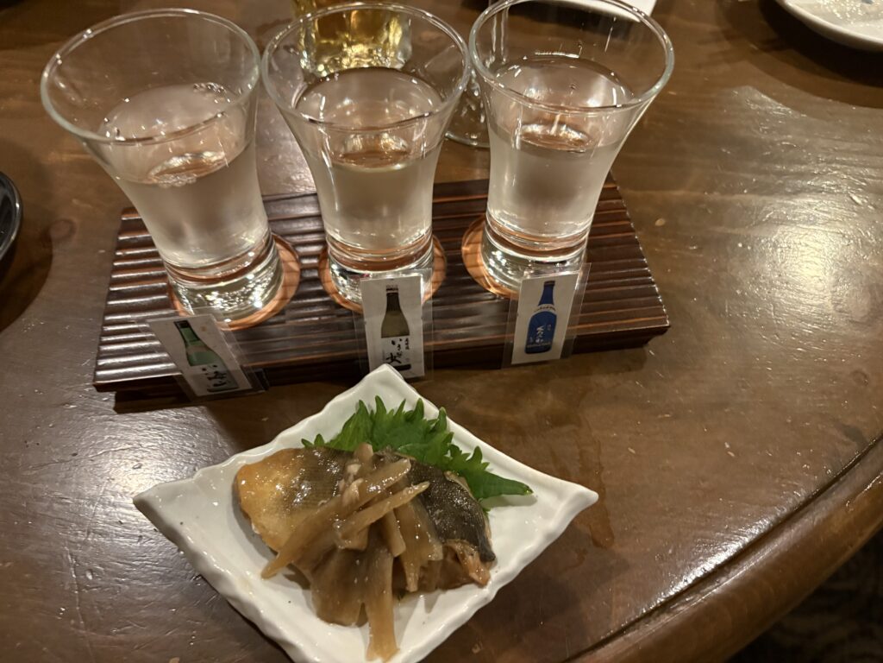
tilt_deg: -56.0
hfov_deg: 67.3
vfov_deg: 53.1
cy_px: 332
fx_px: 663
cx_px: 442
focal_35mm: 26
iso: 640
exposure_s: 1/30
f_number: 1.6
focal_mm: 5.96
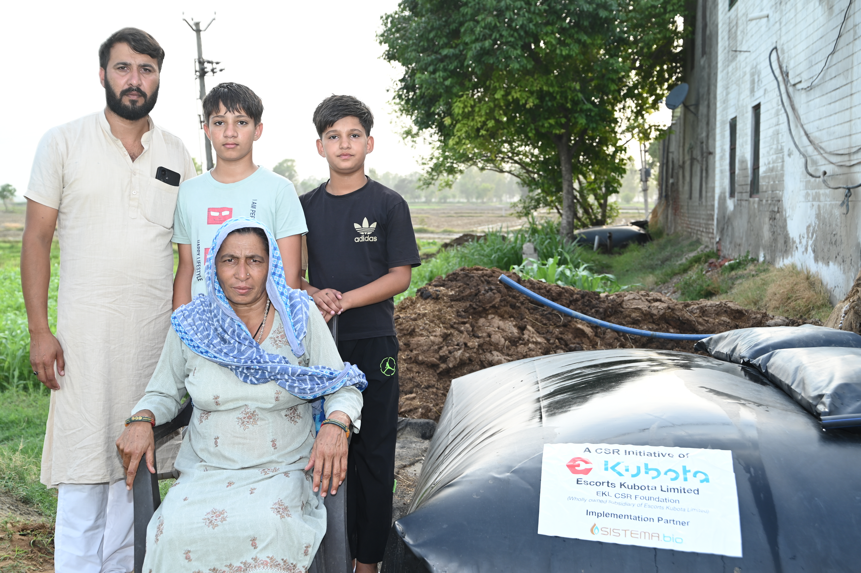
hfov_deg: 44.5
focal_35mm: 44
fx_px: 1052
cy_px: 286
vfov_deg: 30.5
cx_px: 430
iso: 250
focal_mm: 44
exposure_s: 1/125
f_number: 5.6
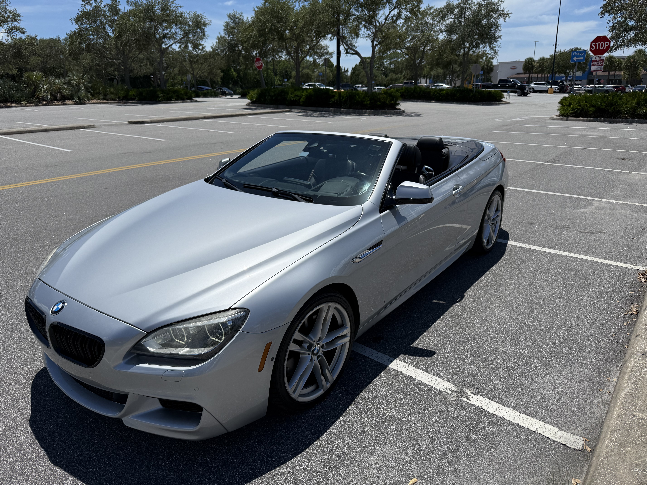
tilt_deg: -18.1
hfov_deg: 71.6
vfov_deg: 56.8
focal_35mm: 24
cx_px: 324
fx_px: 449
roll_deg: +1.0
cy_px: 242
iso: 125
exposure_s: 1/14286
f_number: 1.78
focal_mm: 6.76
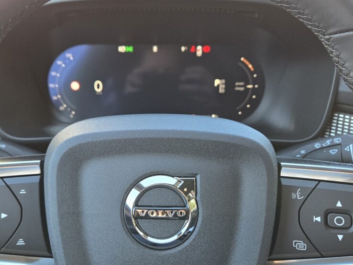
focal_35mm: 32
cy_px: 132
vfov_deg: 44.2
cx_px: 153
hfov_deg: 56.6
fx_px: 326
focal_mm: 5.4
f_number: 1.8
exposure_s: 1/180
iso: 160
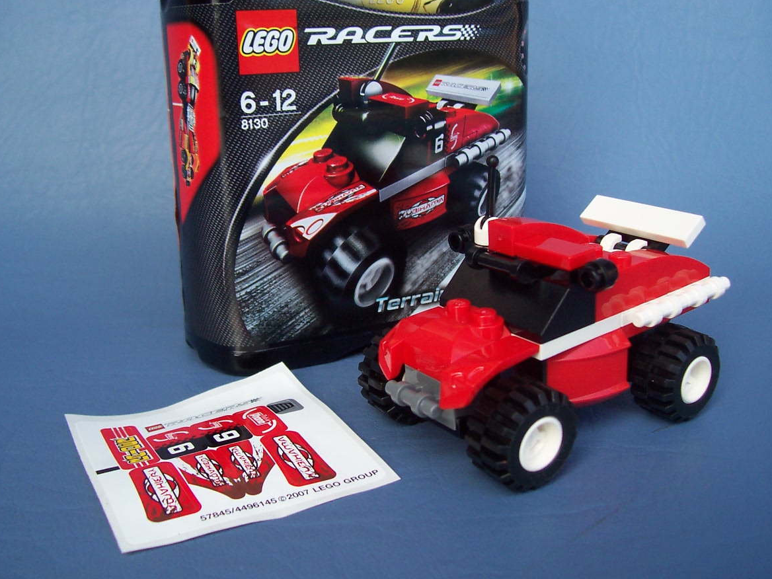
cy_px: 284
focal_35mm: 38
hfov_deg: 49.0
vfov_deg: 37.7
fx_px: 847
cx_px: 389
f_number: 2.8
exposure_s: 1/250
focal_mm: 5.6
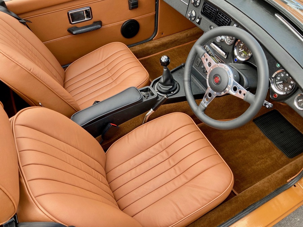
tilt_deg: -49.0
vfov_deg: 49.7
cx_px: 152
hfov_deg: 63.4
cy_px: 114
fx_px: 245
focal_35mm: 28
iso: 25
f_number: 1.8
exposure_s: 1/121
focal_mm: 3.99
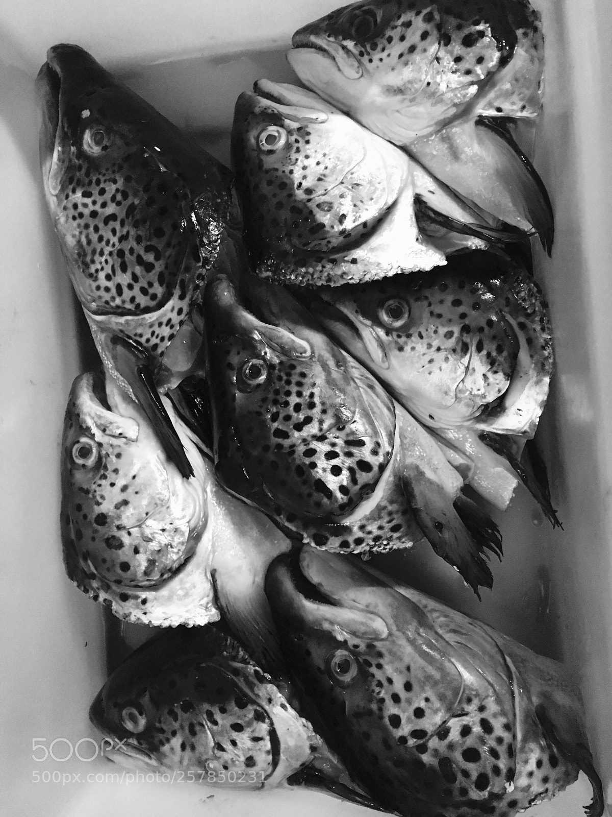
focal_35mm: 29
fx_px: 684
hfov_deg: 48.2
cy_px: 408
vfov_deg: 61.7
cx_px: 306
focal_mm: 4.15
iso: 320
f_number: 2.2
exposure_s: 1/17
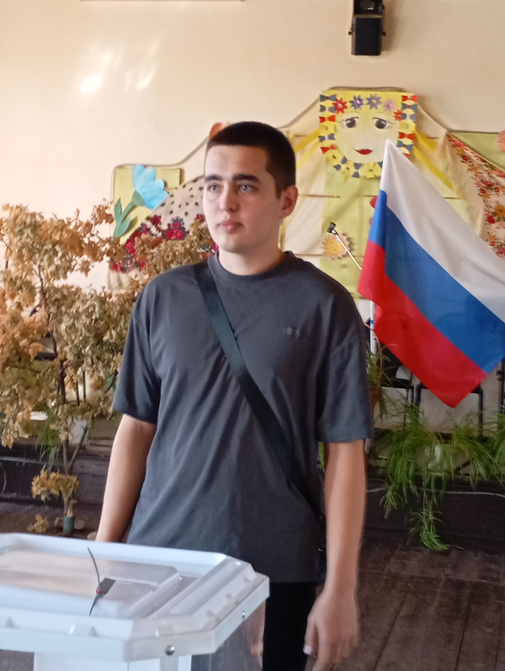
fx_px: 1358
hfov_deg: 21.1
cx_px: 252
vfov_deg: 27.7
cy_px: 336
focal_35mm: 70
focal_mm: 4.27
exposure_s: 1/33.3
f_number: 1.8
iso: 630
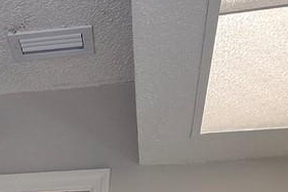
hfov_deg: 23.5
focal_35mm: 77
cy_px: 477
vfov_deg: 12.9
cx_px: -77
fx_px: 616
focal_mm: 2.2
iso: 50
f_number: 2.2
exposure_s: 1/153
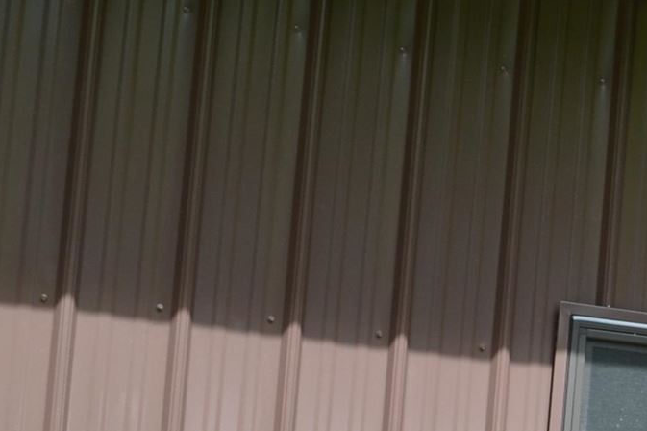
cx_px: 1118
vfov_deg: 9.9
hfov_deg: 13.6
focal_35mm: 137
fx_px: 2461
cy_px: 445
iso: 100
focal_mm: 20
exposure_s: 1/160
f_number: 6.3
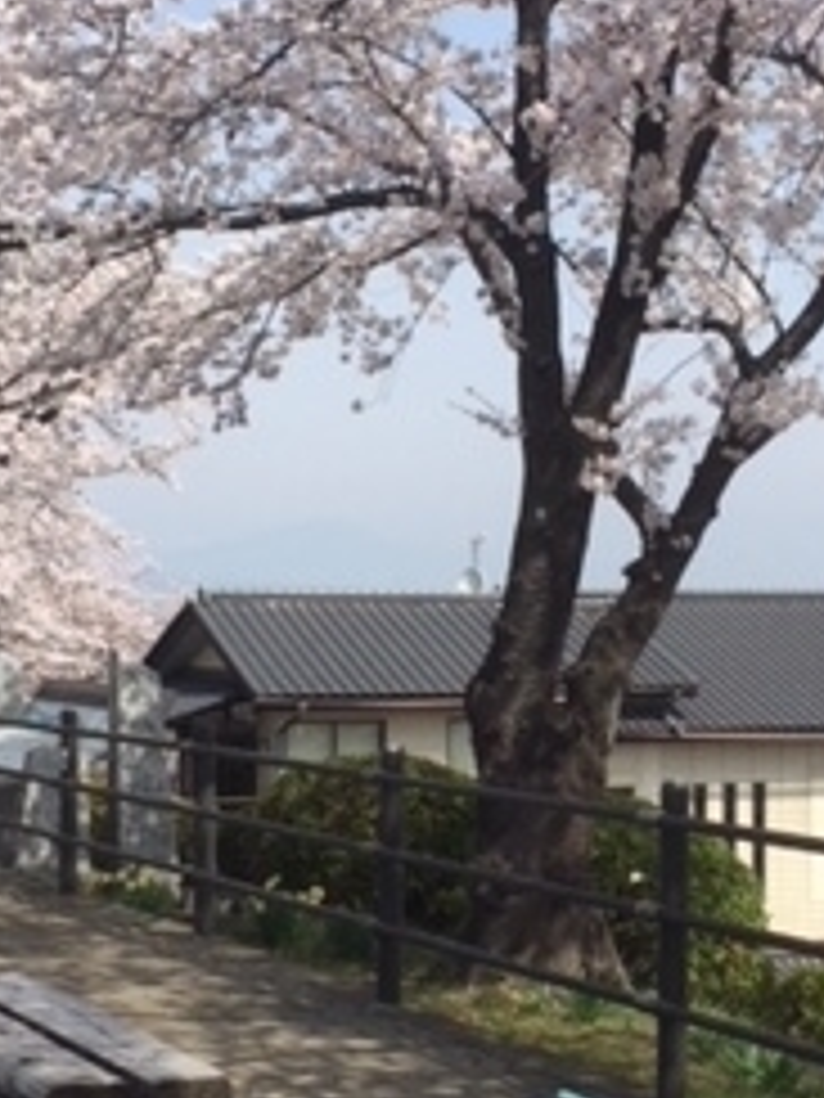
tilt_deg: +1.6
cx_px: 486
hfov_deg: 19.4
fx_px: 2412
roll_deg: -0.8
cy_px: 639
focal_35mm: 76
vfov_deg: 25.6
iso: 32
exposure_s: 1/1980
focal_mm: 4.15
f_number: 2.2
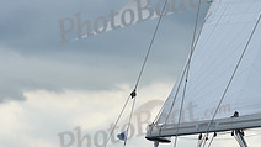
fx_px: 2179
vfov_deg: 3.8
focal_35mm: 315
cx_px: 295
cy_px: 172
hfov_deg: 6.8
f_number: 8
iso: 250
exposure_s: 1/800
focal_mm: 110
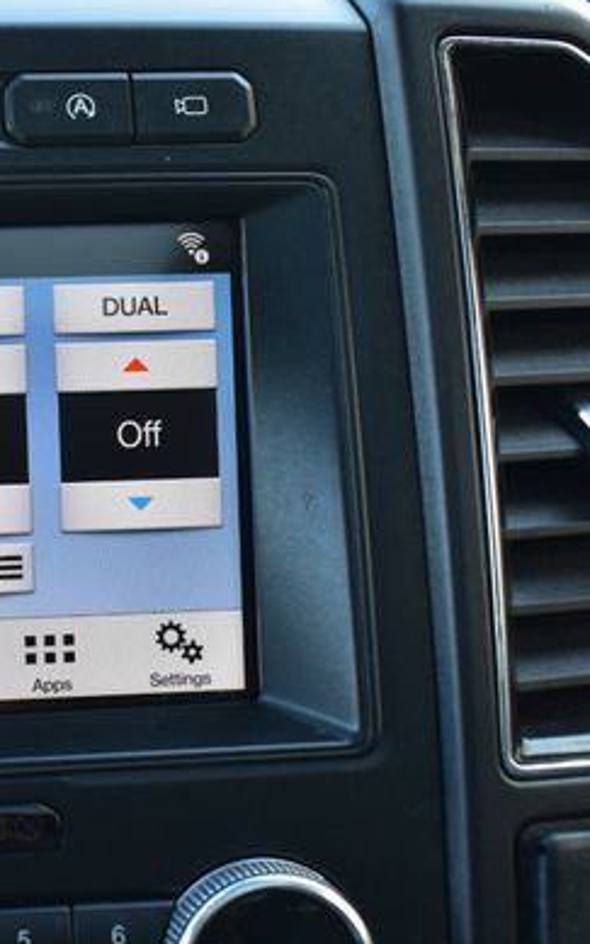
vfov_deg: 28.3
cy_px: 483
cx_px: -121
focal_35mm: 73
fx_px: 1875
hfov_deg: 17.1
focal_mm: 29
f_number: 7.1
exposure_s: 1/30
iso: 400
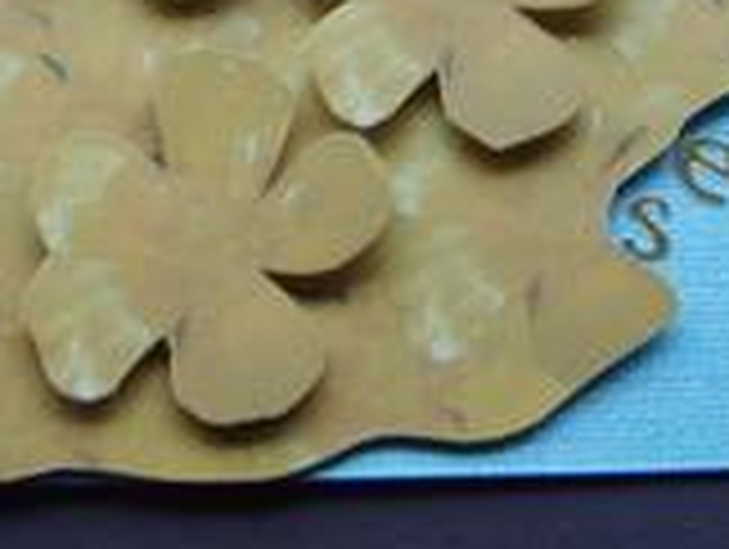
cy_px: -86
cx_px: 220
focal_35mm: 97
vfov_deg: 14.8
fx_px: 2046
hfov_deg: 20.1
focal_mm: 5.8
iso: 106
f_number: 2.8
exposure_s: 1/30
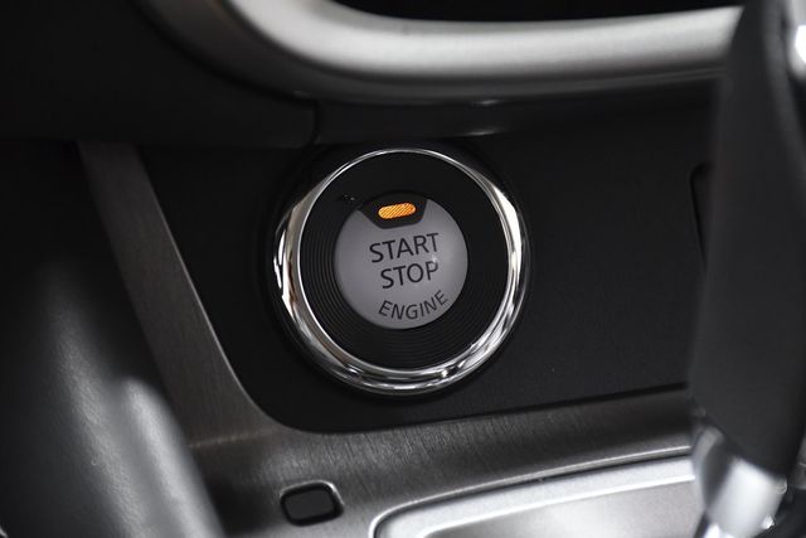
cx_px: 403
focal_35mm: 210
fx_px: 4702
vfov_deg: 6.5
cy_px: 269
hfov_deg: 9.8
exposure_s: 1/60
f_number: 5.6
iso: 2500
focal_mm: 140
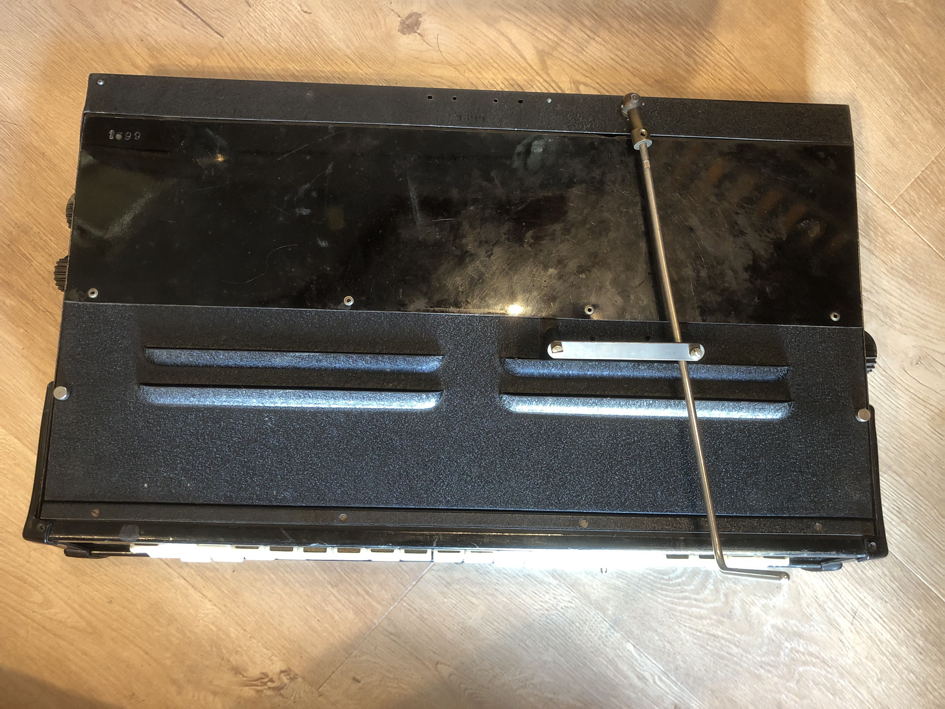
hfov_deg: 63.4
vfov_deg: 49.7
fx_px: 764
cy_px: 354
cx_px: 472
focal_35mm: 28
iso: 80
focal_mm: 4
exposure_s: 1/17
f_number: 1.8
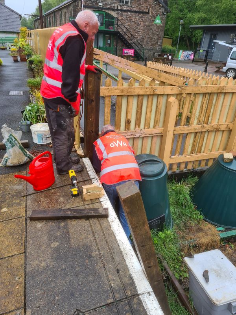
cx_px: 118
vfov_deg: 67.3
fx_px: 236
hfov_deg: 53.1
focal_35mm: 26
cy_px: 158
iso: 50
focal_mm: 5.4
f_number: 1.8
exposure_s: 1/214
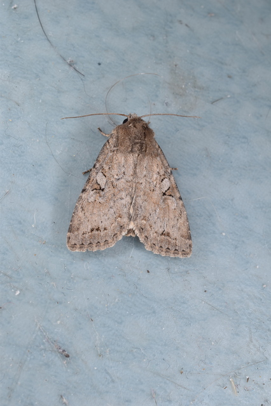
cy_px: 203
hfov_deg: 22.6
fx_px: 678
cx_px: 136
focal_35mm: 60
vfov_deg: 33.4
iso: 100
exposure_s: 1/250
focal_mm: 40
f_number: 22
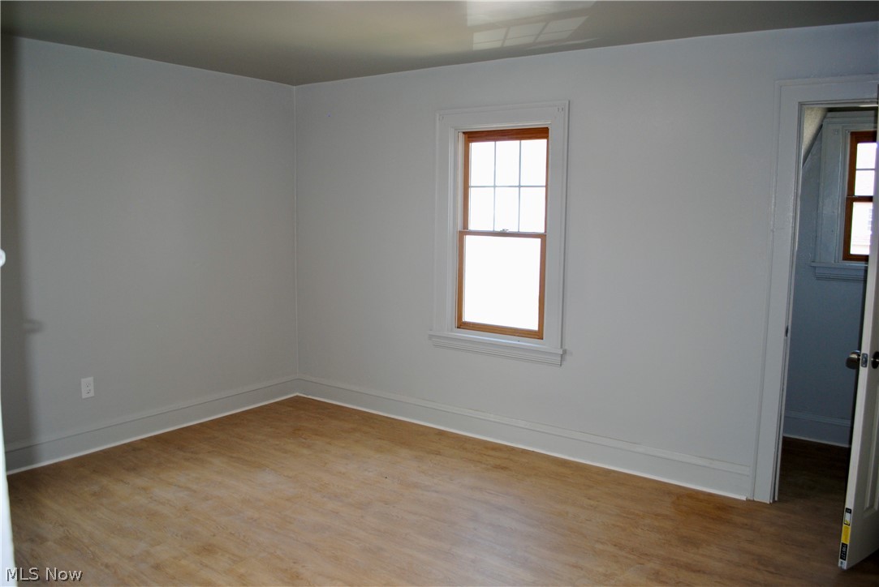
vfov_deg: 48.0
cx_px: 440
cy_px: 294
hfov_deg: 67.3
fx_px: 660
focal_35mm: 27
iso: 200
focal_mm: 18
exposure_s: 1/60
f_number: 3.5
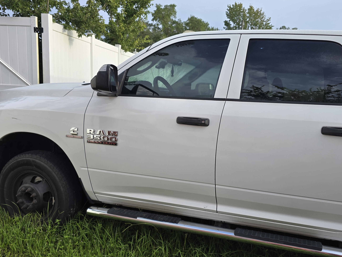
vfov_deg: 44.1
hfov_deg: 56.5
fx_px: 316
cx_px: 202
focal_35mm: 32
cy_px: 143
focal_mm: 6.3
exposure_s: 1/239
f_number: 1.7
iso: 12
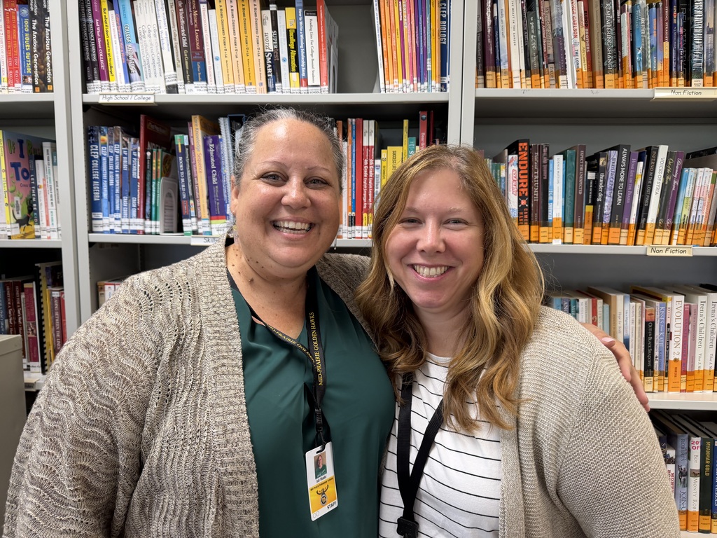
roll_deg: -0.1
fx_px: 497
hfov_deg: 71.6
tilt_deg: -7.8
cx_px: 358
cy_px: 269
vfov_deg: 56.8
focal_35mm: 24
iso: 125
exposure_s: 1/120
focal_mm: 6.76
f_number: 1.78
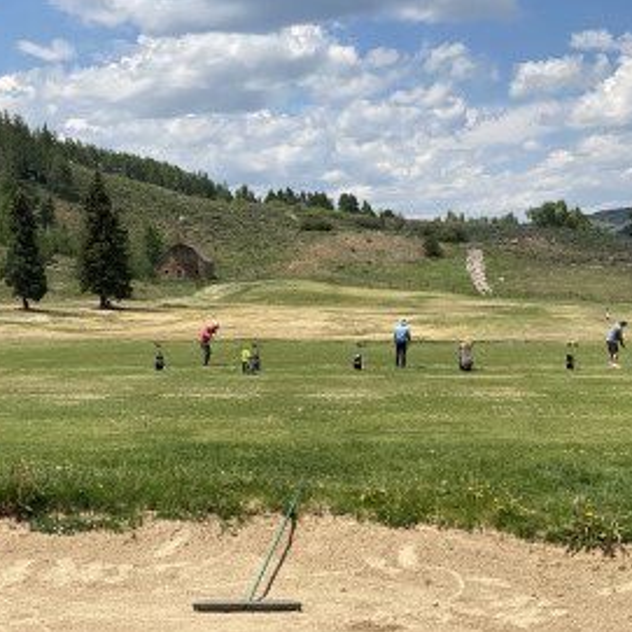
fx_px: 1281
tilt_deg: -1.2
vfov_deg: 27.7
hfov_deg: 27.7
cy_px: 315
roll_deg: +1.2
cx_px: 357
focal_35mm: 62
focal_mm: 6
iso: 20
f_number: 2
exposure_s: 1/2660
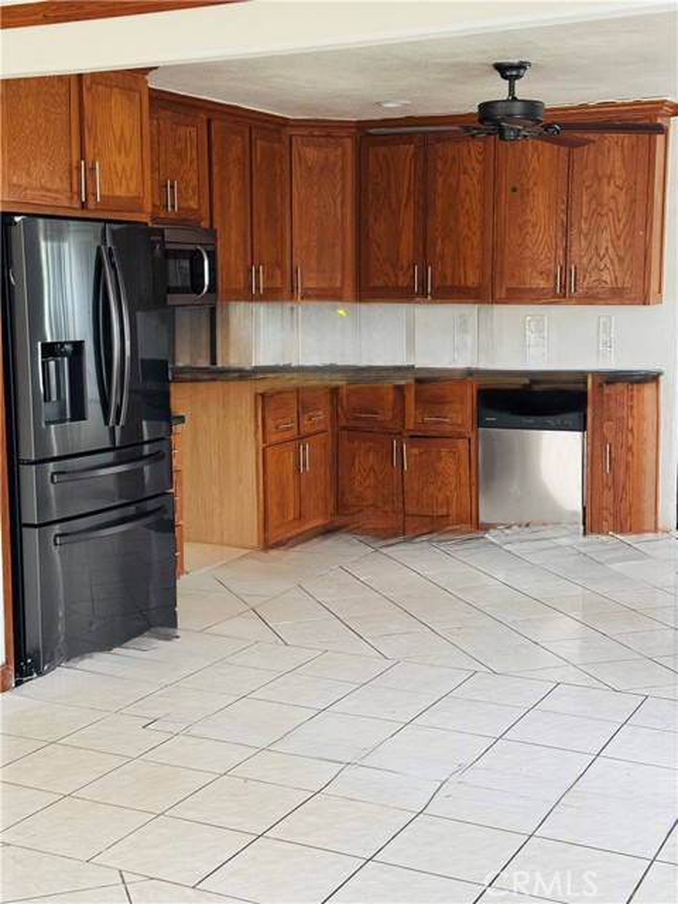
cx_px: 339
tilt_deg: -5.2
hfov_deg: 30.3
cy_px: 452
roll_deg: +1.0
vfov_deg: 39.7
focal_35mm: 48
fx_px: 1254
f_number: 1.78
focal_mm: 6.76
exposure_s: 1/41
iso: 250
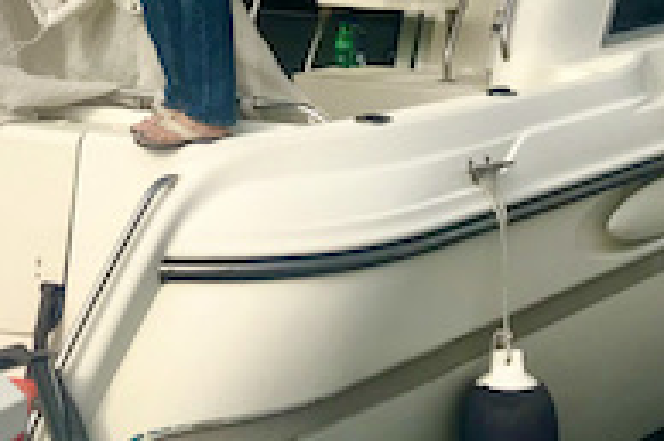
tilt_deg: +1.8
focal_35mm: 90
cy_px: -120
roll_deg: -0.2
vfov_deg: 14.6
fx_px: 1659
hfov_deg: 22.6
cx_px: 260
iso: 20
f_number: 1.8
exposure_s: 1/4367
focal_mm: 3.99
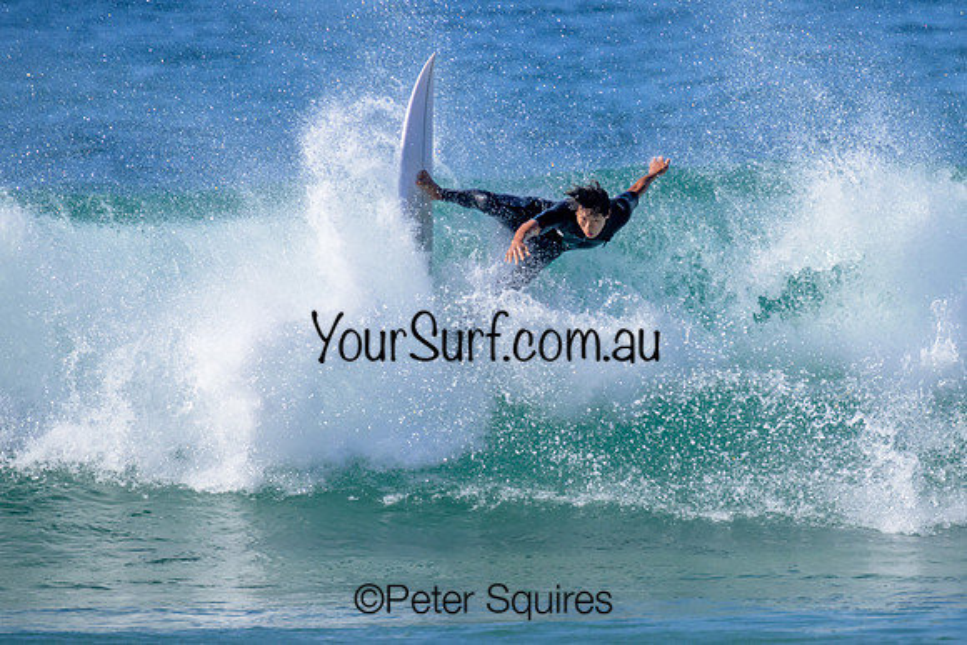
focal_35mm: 1090
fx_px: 29286
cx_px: 590
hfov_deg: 1.9
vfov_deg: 1.3
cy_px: 302
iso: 1100
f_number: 11
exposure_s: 1/2000
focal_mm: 800
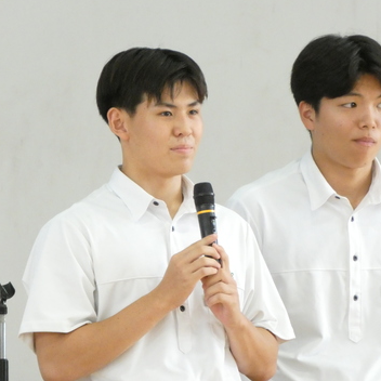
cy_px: 187
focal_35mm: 796
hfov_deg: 2.2
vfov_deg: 2.2
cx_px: 233
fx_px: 9912
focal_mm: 118.5
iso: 1600
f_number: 5.6
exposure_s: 1/100
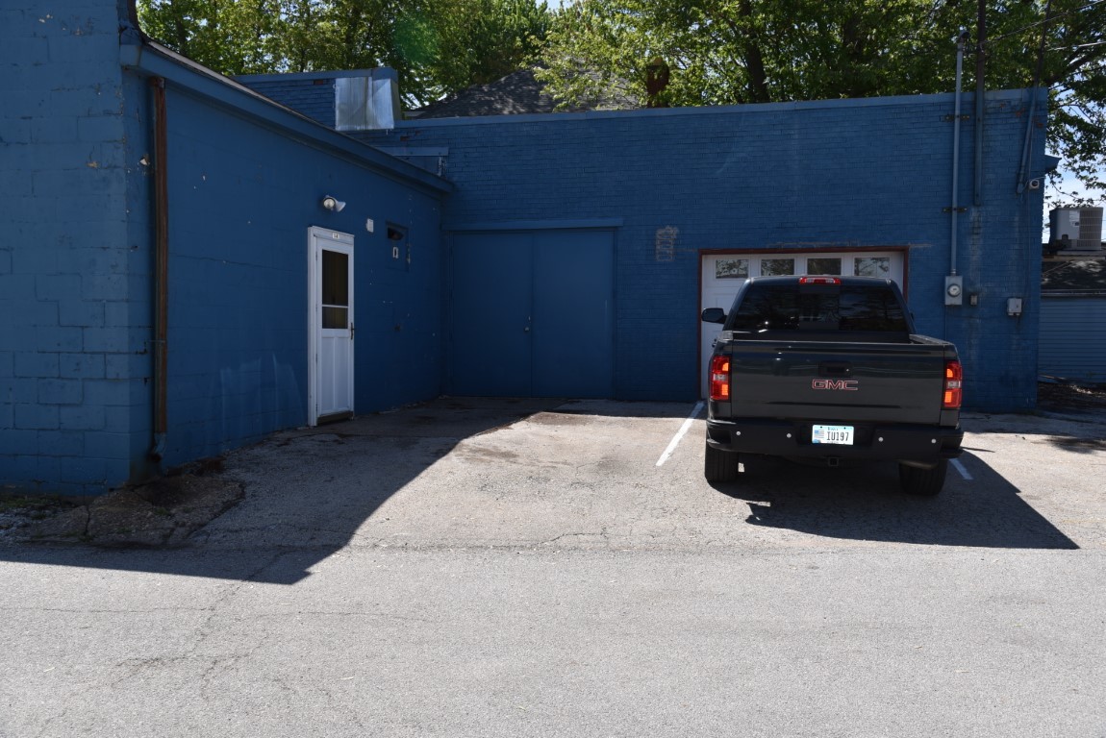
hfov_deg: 60.3
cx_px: 553
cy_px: 369
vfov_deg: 42.4
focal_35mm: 31
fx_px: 953
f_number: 9
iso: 100
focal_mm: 31
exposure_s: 1/200
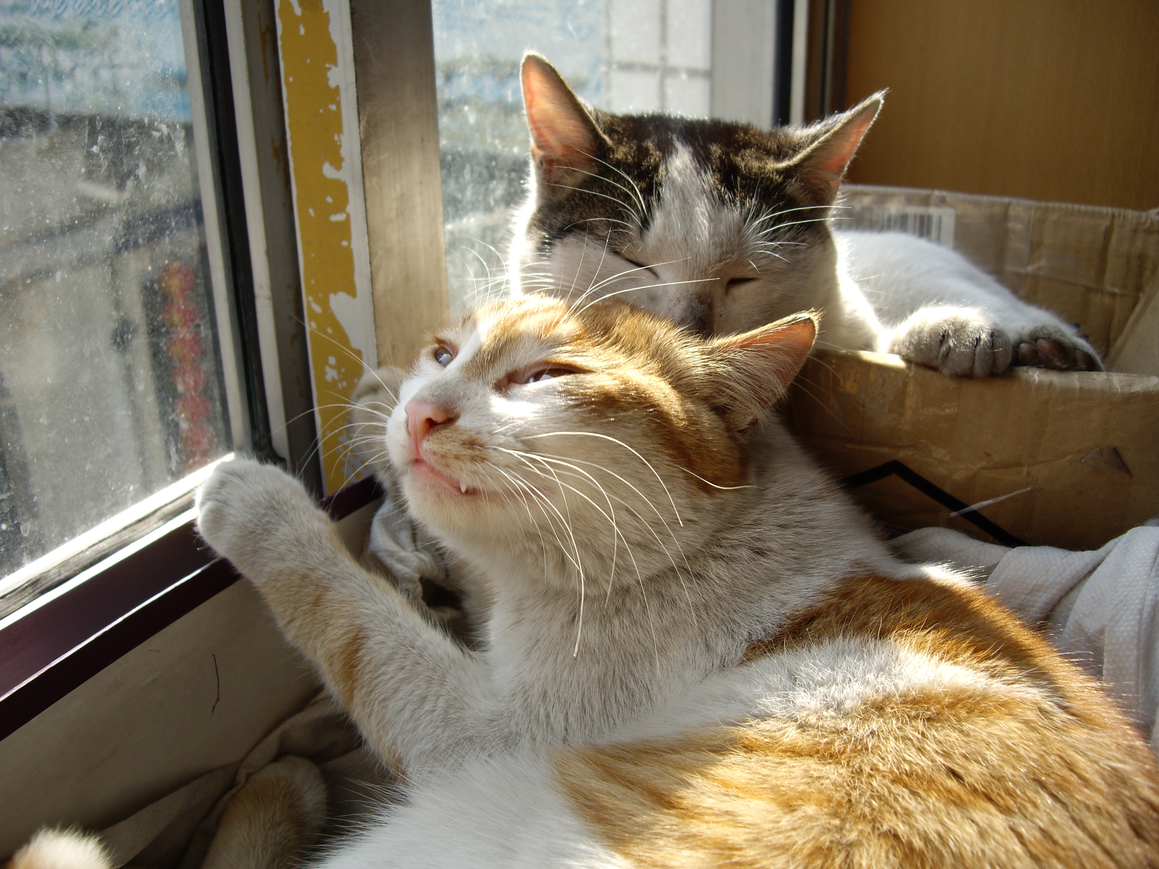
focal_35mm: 38
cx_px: 580
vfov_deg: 37.7
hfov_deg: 49.0
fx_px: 1272
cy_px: 434
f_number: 2.8
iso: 64
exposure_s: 1/200
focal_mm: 7.9
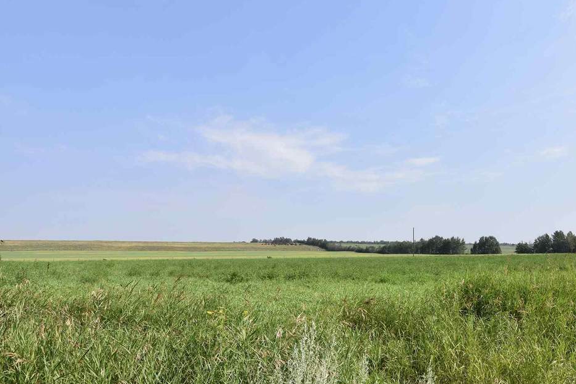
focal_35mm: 23
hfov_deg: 74.4
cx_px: 385
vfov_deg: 55.4
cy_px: 228
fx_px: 363
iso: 180
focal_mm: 11
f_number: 8
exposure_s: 1/500
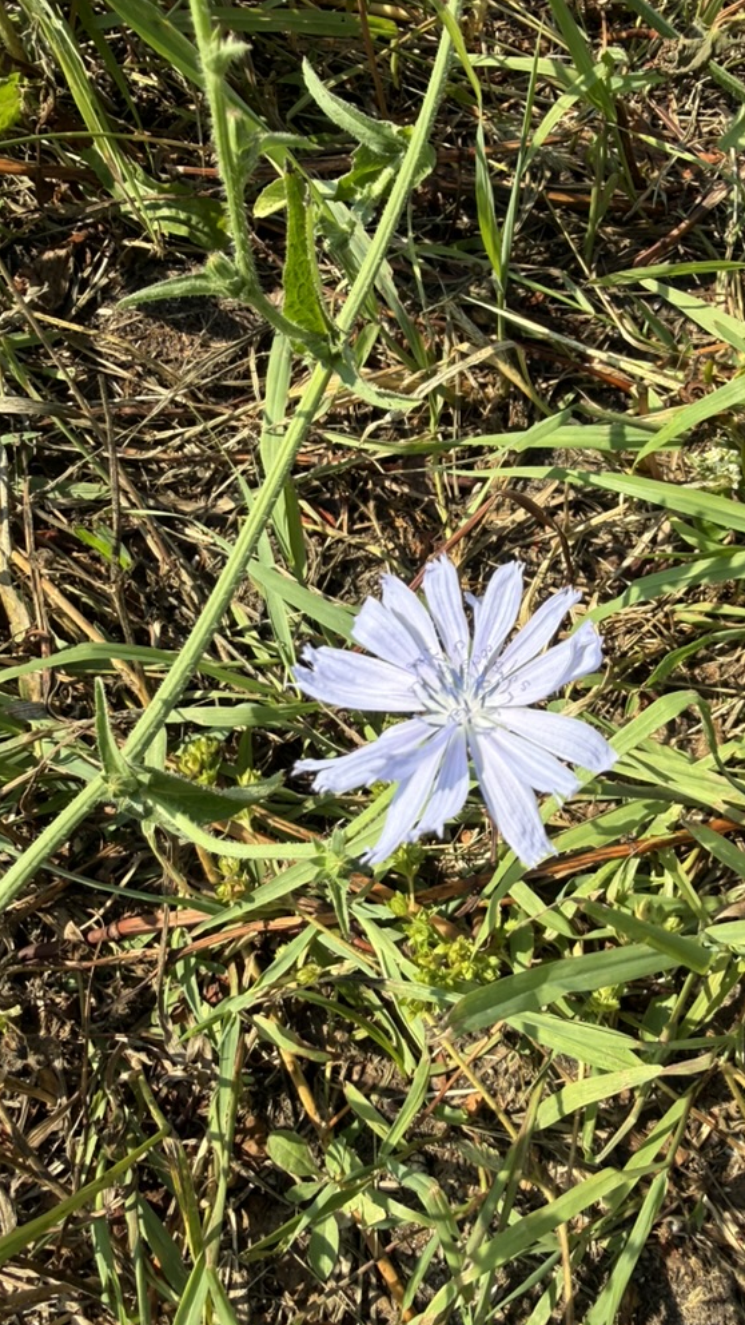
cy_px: 681
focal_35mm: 27
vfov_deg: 69.8
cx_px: 510
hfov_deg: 42.2
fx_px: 948
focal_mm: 2.22
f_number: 2.2
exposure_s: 1/1011
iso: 40
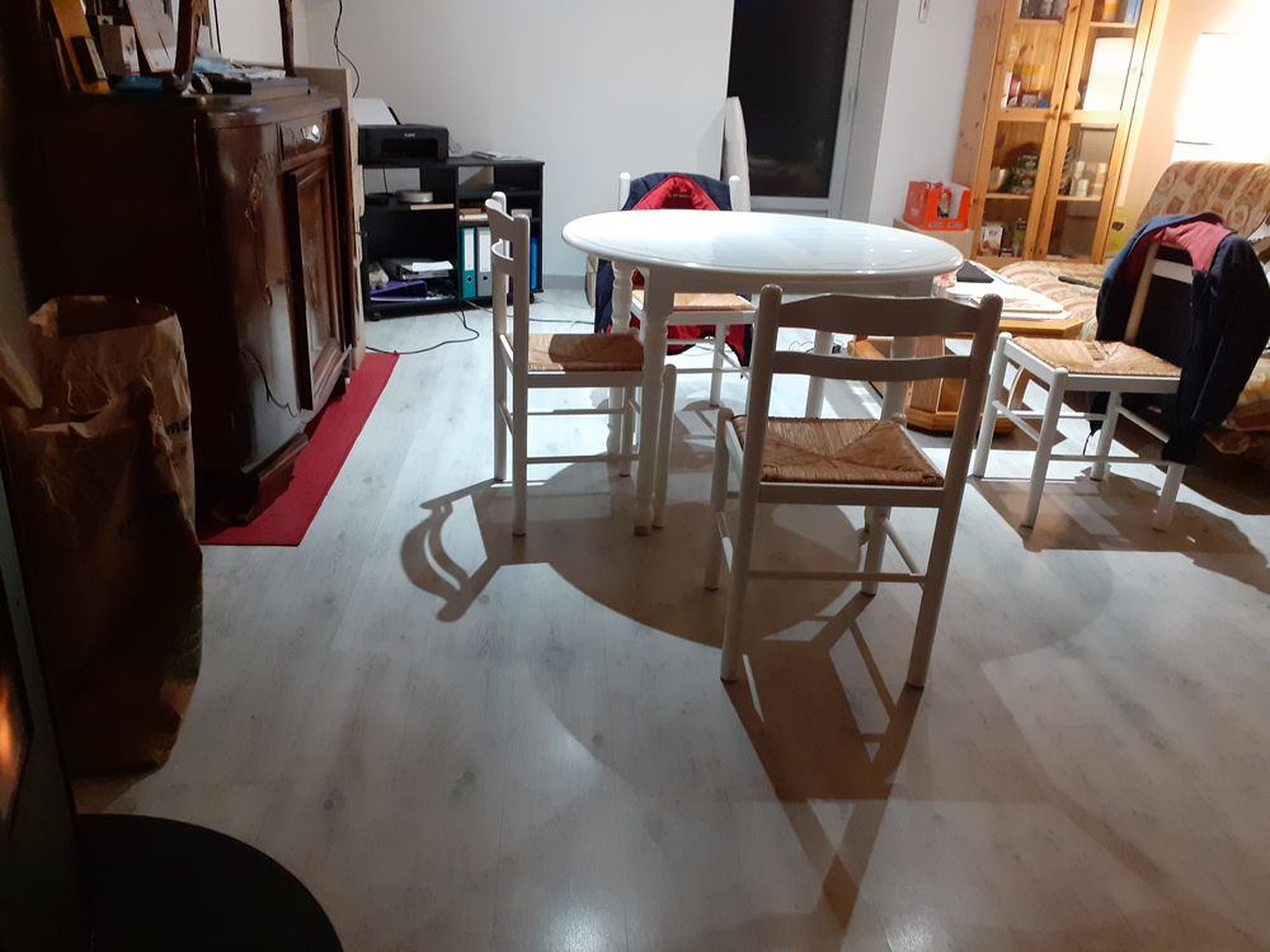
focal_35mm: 27
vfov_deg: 51.4
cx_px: 635
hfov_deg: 65.3
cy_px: 476
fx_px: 991
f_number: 1.9
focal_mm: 3.6
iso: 320
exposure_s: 1/25
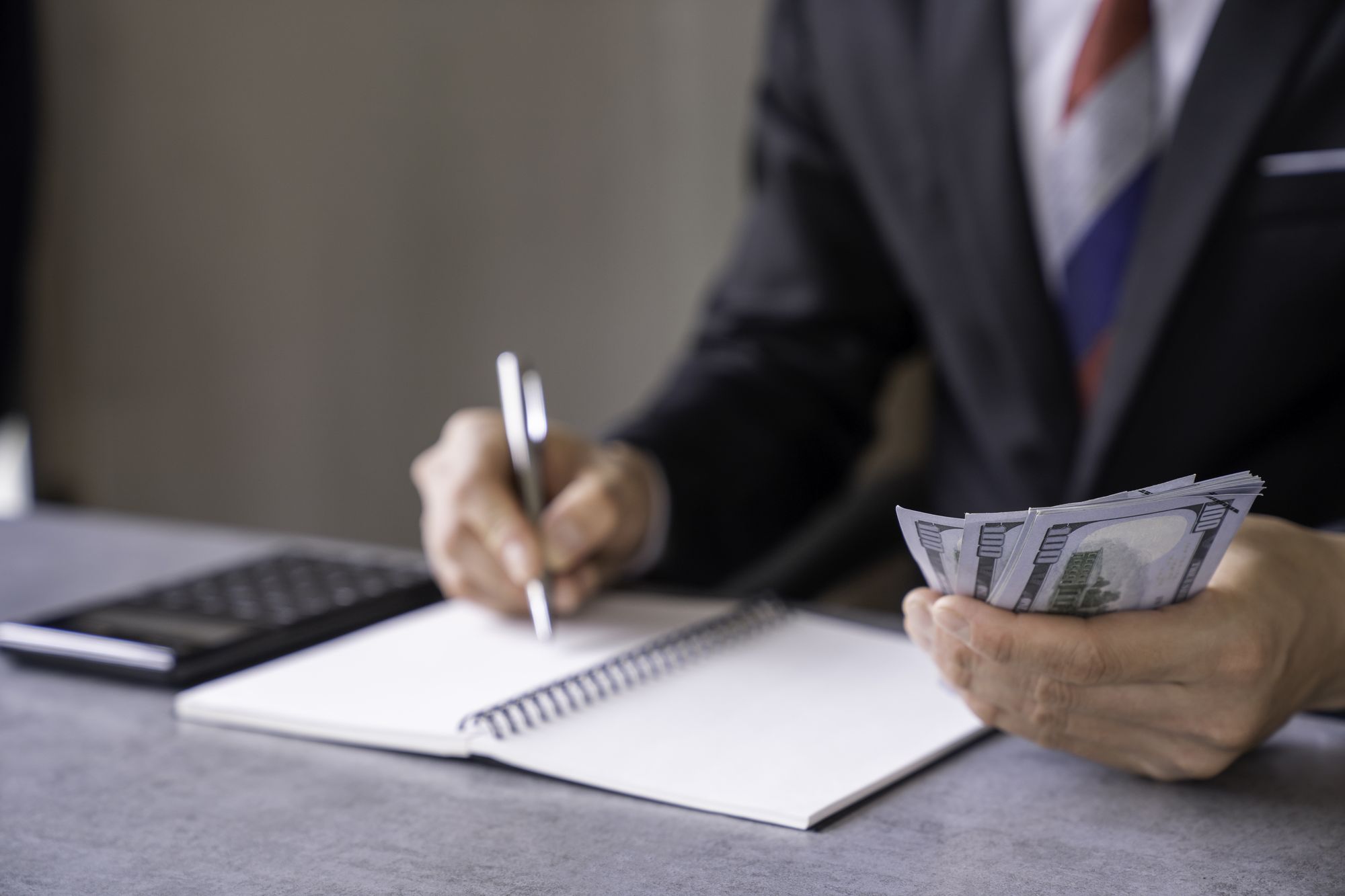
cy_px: 448
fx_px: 2615
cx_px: 672
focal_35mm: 70
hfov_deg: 28.8
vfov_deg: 19.5
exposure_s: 1/100
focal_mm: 70
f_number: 3.5
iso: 200
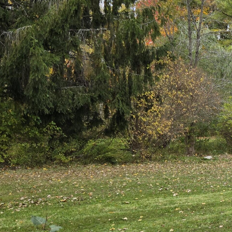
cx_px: 309
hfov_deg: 23.5
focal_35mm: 64
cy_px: 86
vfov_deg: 26.8
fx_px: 485
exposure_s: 1/2752
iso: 80
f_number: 1.8
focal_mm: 5.4
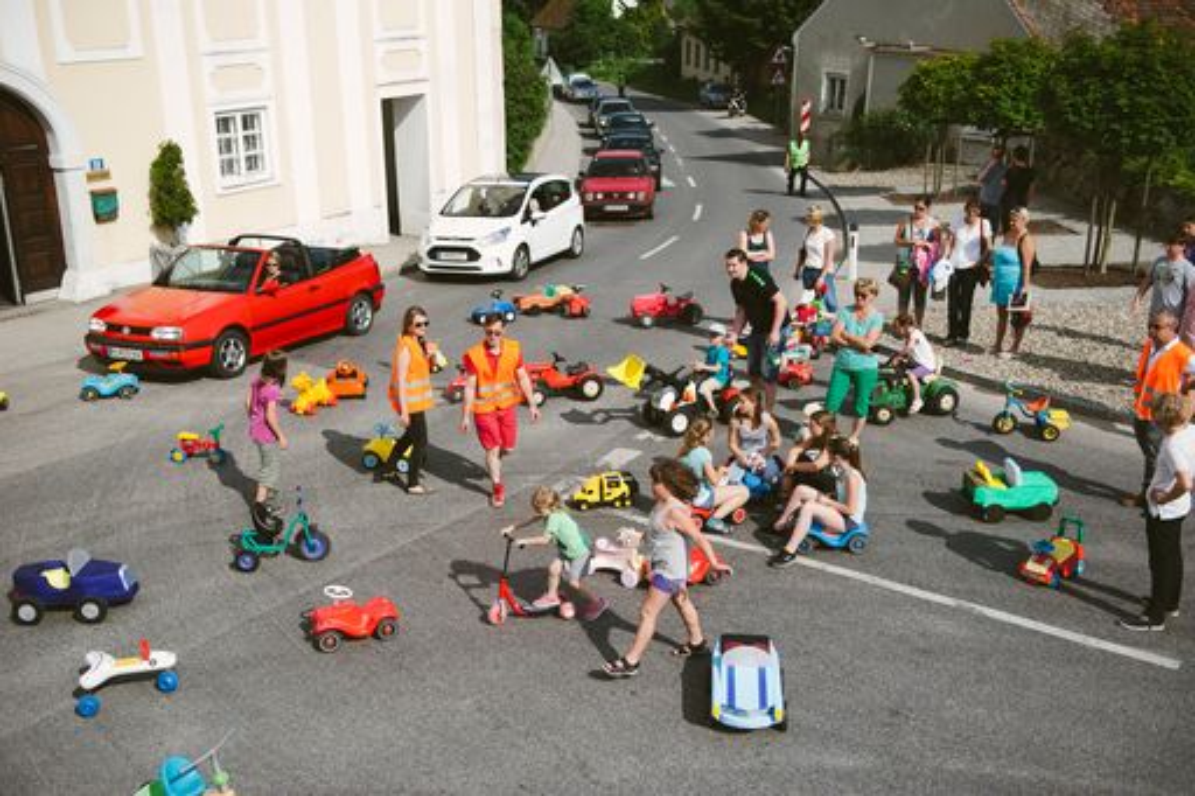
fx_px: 1327
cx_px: 598
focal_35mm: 40
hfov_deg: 48.5
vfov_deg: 33.4
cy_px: 398
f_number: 3.5
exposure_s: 1/2000
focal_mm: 40
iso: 100
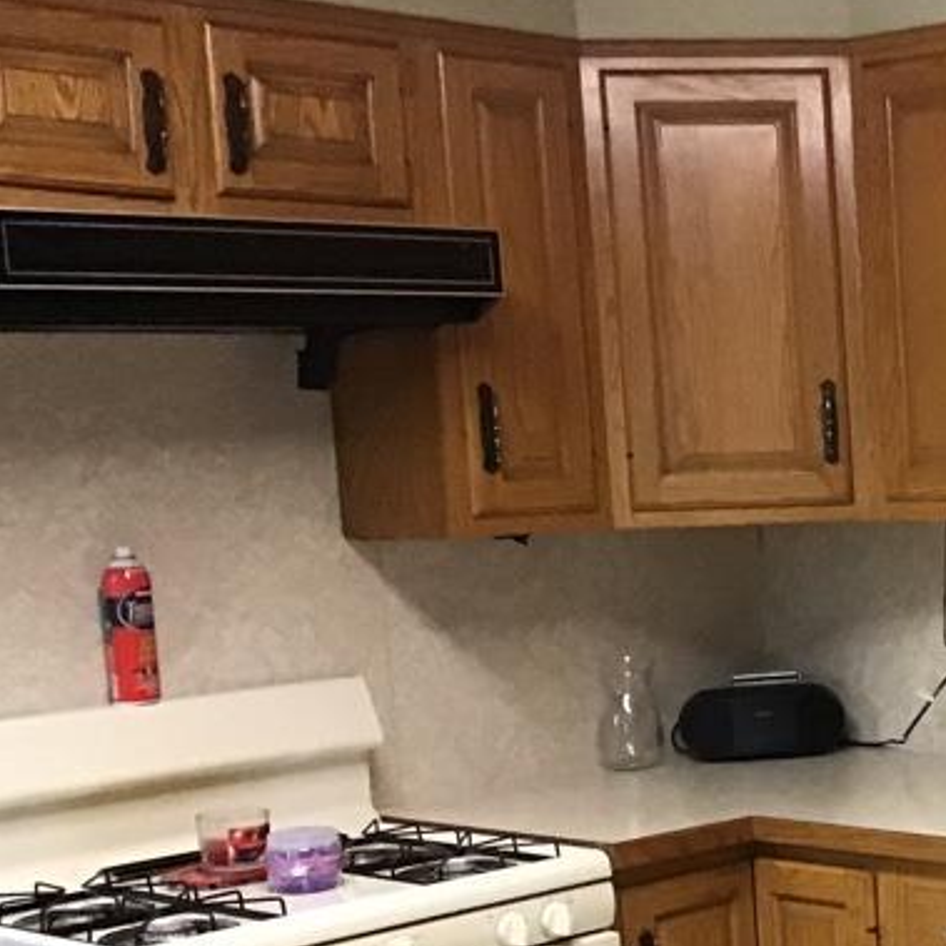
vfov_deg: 23.1
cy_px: 726
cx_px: 1193
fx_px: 2288
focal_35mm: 74
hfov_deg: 21.4
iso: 200
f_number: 2.4
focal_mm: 3.3
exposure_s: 1/20
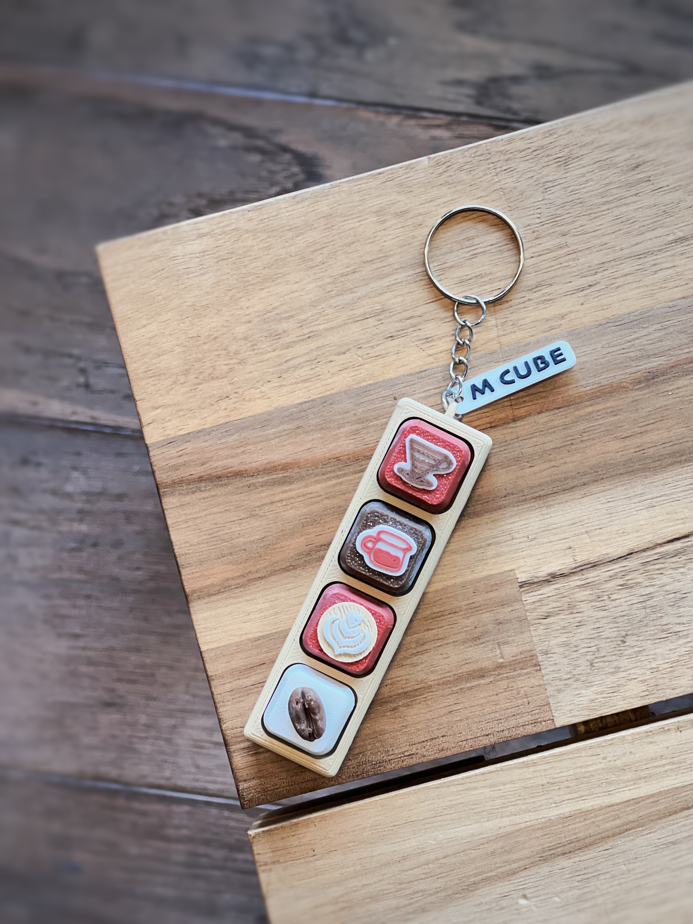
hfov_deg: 19.1
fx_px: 2055
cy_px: 462
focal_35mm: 77
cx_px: 346
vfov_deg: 25.3
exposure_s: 1/94
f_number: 2.8
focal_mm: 9
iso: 250
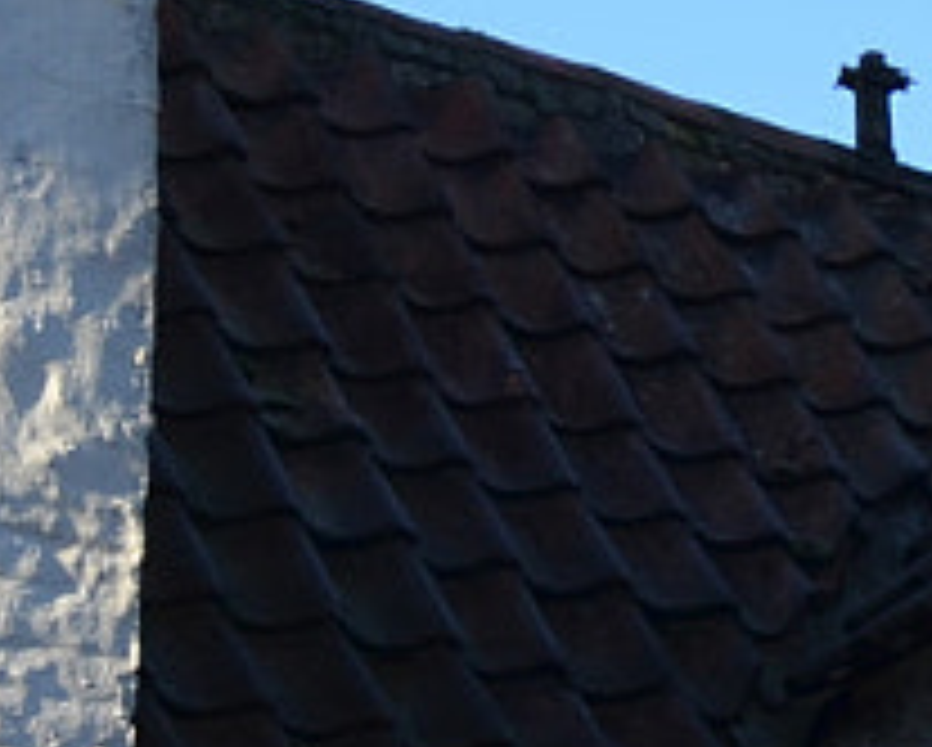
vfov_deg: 7.6
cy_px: 1573
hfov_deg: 9.3
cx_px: 1869
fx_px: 5384
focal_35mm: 195
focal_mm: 18
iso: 200
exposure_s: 1/200
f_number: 7.1
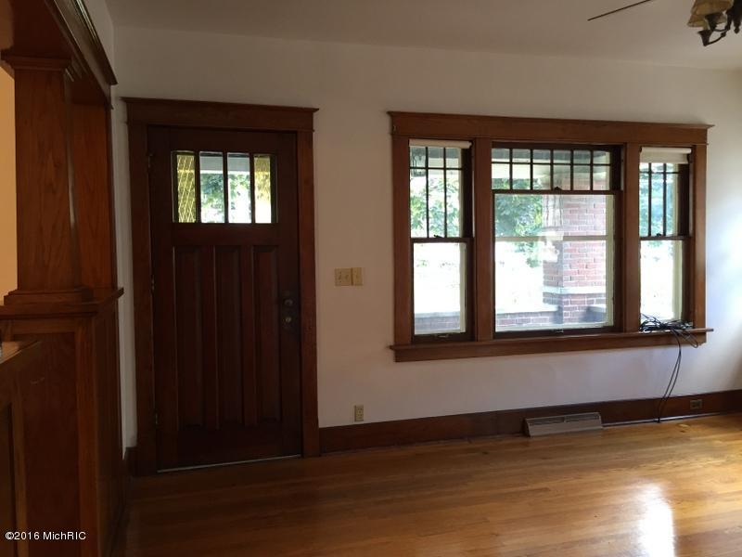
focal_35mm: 29
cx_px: 371
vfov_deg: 48.2
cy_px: 278
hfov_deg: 61.7
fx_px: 622
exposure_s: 1/30
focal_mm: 4.15
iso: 100
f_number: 2.2
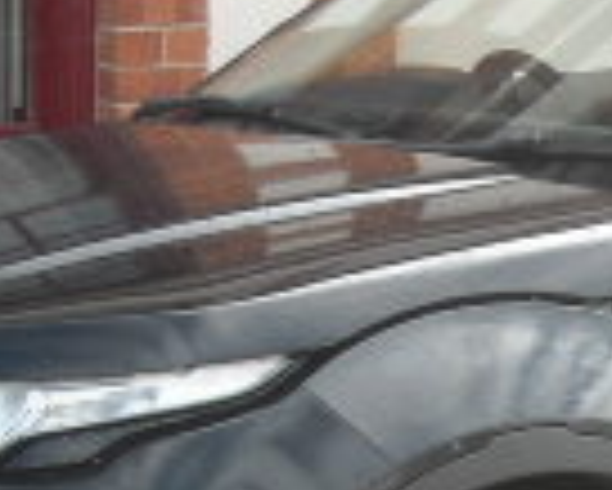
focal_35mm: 161
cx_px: 639
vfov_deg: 9.6
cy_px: 432
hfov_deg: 11.8
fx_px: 2918
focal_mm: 5.7
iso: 64
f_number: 2.8
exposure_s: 1/309
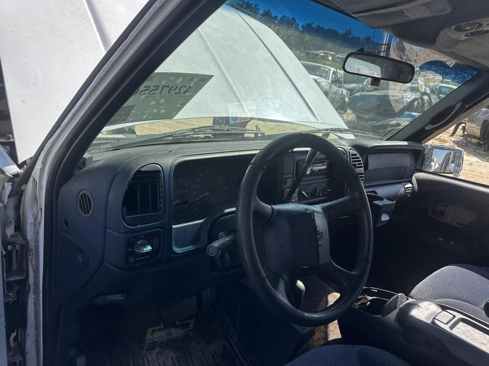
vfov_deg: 56.8
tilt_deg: -22.3
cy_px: 183
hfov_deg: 71.6
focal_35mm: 24
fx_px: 339
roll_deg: -9.2
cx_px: 244
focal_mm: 6.86
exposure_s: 1/1949
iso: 80
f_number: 1.78
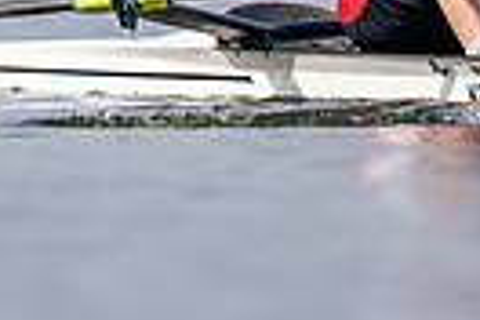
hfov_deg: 0.8
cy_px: -140
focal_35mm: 2639
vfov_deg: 0.5
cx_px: 349
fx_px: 35184
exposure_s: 1/2500
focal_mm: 600
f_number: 4
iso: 220
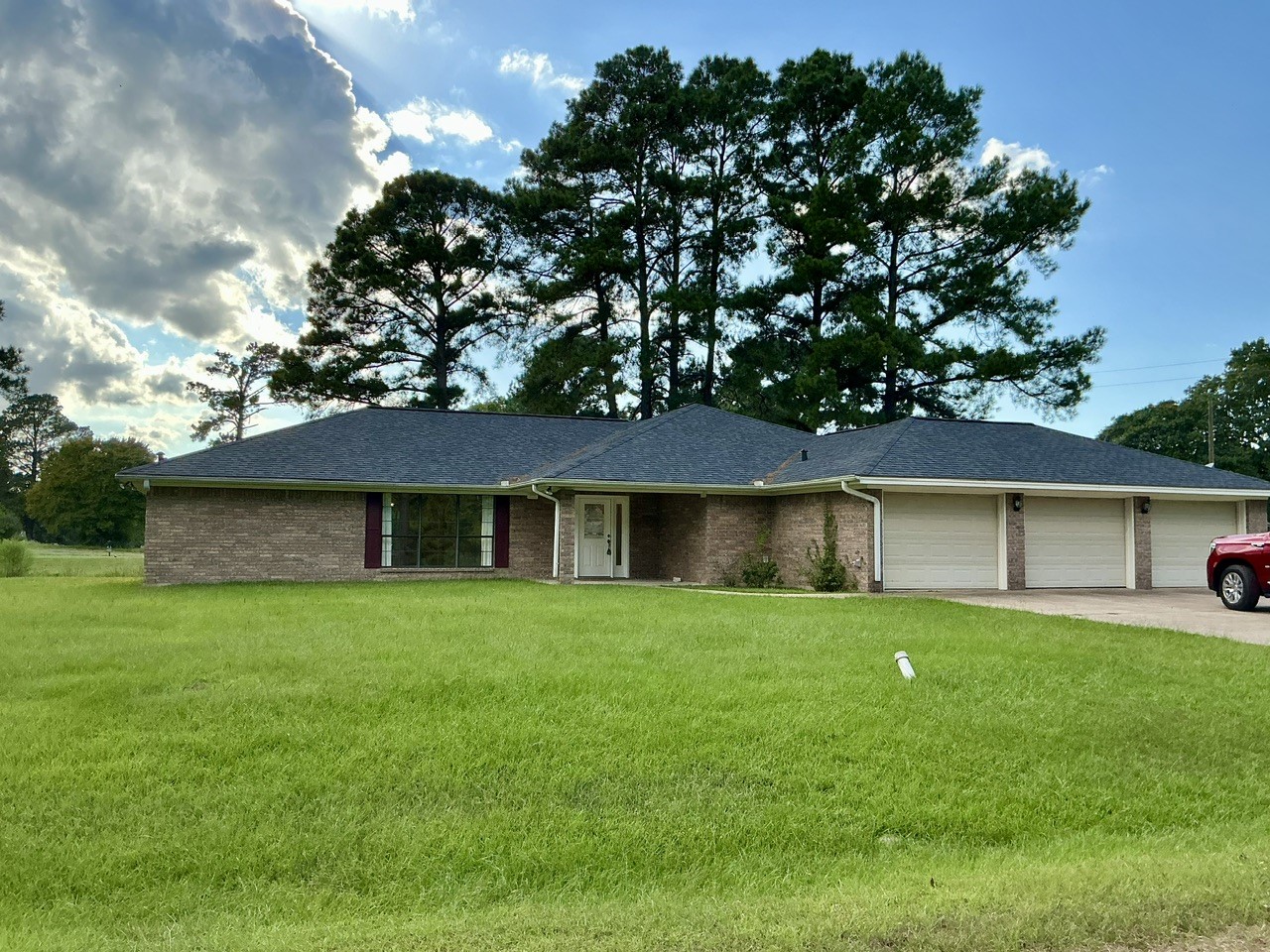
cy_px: 476
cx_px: 635
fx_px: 1064
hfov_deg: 61.7
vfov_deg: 48.2
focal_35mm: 29
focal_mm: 3
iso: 25
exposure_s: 1/1076
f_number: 1.8
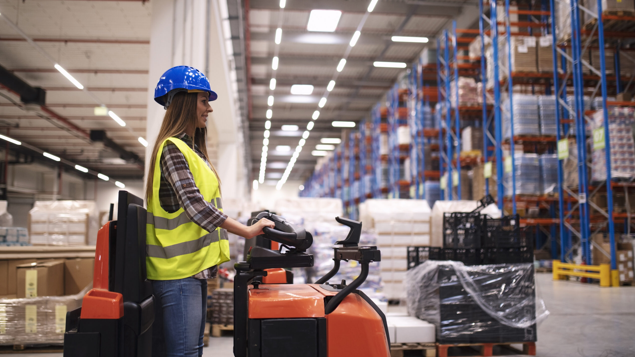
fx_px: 623
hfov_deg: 54.0
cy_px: 175
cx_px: 316
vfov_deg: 32.0
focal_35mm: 37
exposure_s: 1/200
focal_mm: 35
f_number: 1.4
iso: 500
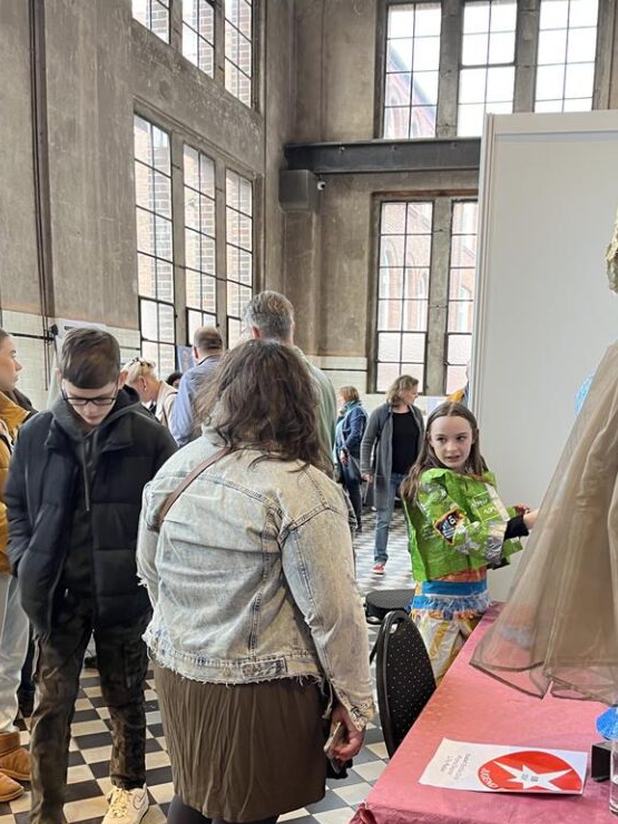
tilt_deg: -9.8
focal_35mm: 36
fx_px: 857
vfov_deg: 50.3
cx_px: 386
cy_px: 561
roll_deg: -1.7
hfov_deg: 39.4
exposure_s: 1/50
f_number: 1.6
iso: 64
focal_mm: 5.1
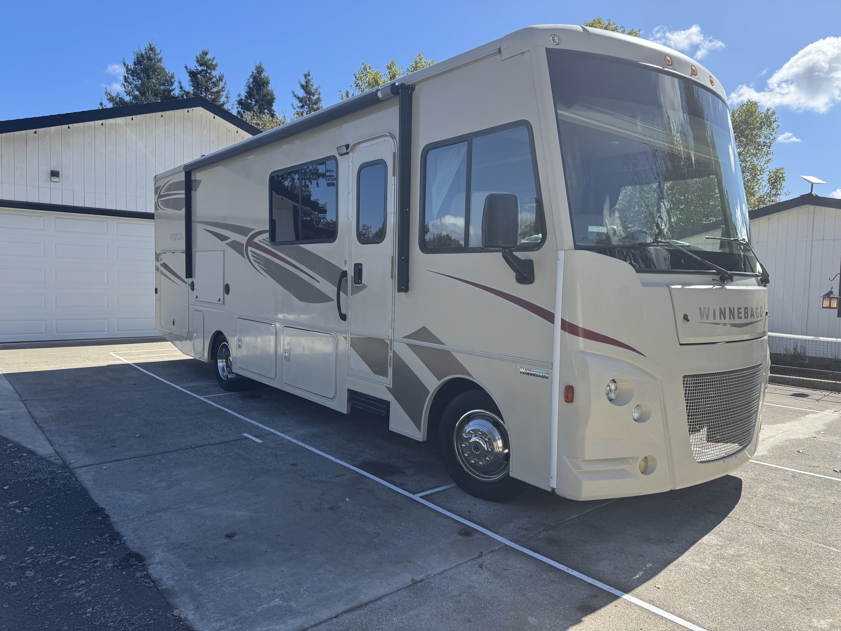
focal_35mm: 24
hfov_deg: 71.6
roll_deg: -1.3
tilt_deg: -3.5
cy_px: 316
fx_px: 583
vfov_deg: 56.8
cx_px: 420
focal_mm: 6.76
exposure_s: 1/2252
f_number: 1.78
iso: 80
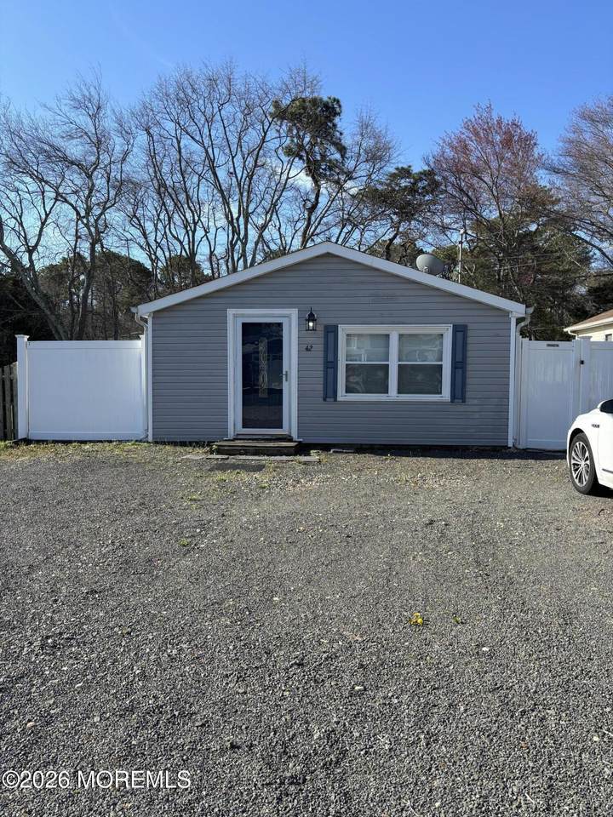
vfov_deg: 67.3
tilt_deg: -2.5
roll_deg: -0.8
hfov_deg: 53.1
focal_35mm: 26
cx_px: 306
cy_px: 408
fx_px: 614
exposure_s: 1/1845
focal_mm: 5.96
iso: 50
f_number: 1.6
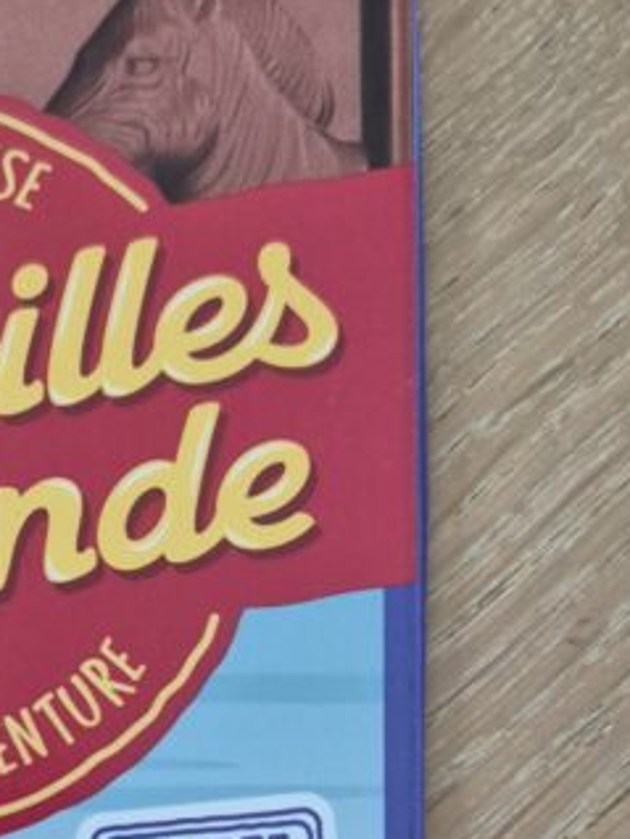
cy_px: 876
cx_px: 50
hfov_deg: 19.5
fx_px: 1793
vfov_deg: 24.8
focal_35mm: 74
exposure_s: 1/100
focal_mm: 5.4
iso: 1000
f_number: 1.8
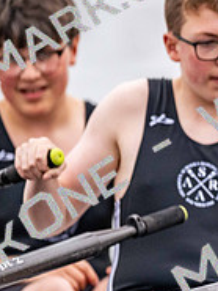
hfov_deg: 0.8
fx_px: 15198
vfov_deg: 1.1
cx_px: 391
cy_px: 138
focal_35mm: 1812
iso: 1000
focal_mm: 600
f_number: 4
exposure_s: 1/2500
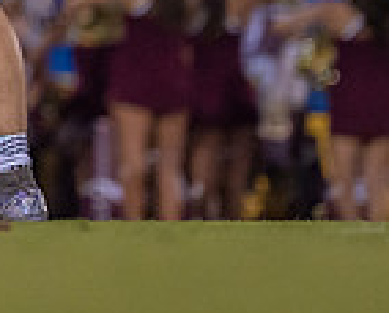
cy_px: -226
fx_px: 12174
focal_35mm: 1056
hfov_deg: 1.8
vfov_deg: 1.5
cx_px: -217
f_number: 2.8
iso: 2500
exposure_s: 1/2000
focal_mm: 197
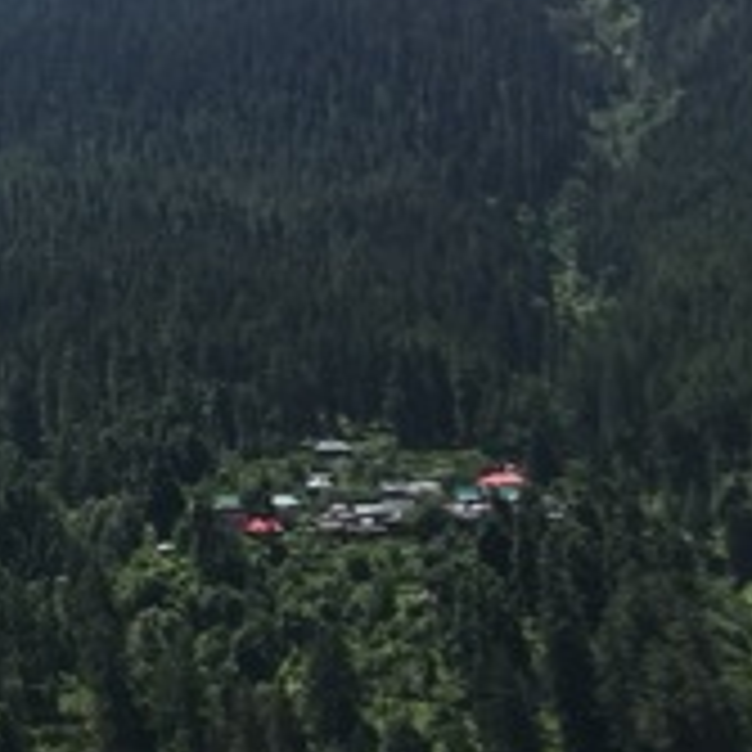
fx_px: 2261
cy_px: -86
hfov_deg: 16.4
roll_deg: -0.4
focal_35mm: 92
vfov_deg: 18.2
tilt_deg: +16.9
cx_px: -513
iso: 25
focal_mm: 4.15
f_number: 2.2
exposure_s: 1/2481
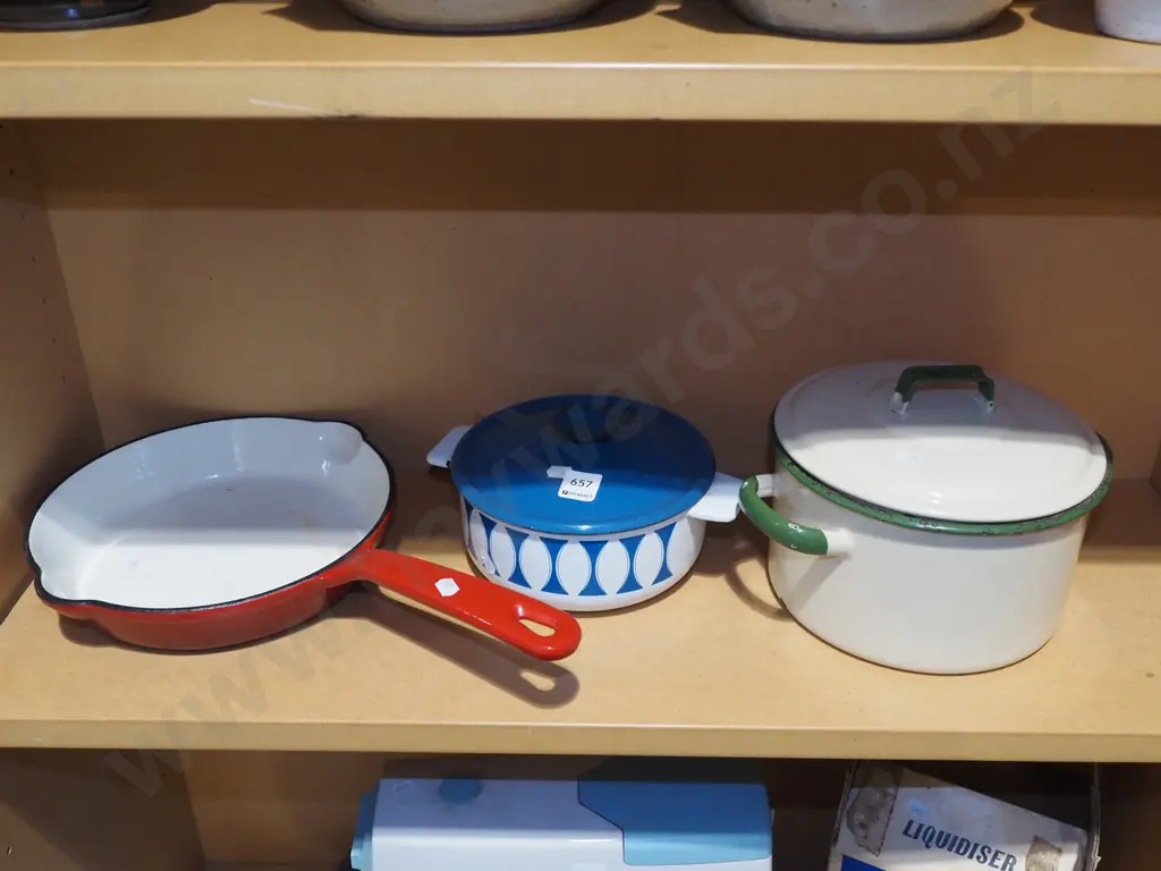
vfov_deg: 44.2
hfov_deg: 56.8
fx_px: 1073
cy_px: 436
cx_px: 580
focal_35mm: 32
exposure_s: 1/60
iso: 1600
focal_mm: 16
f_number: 5.6
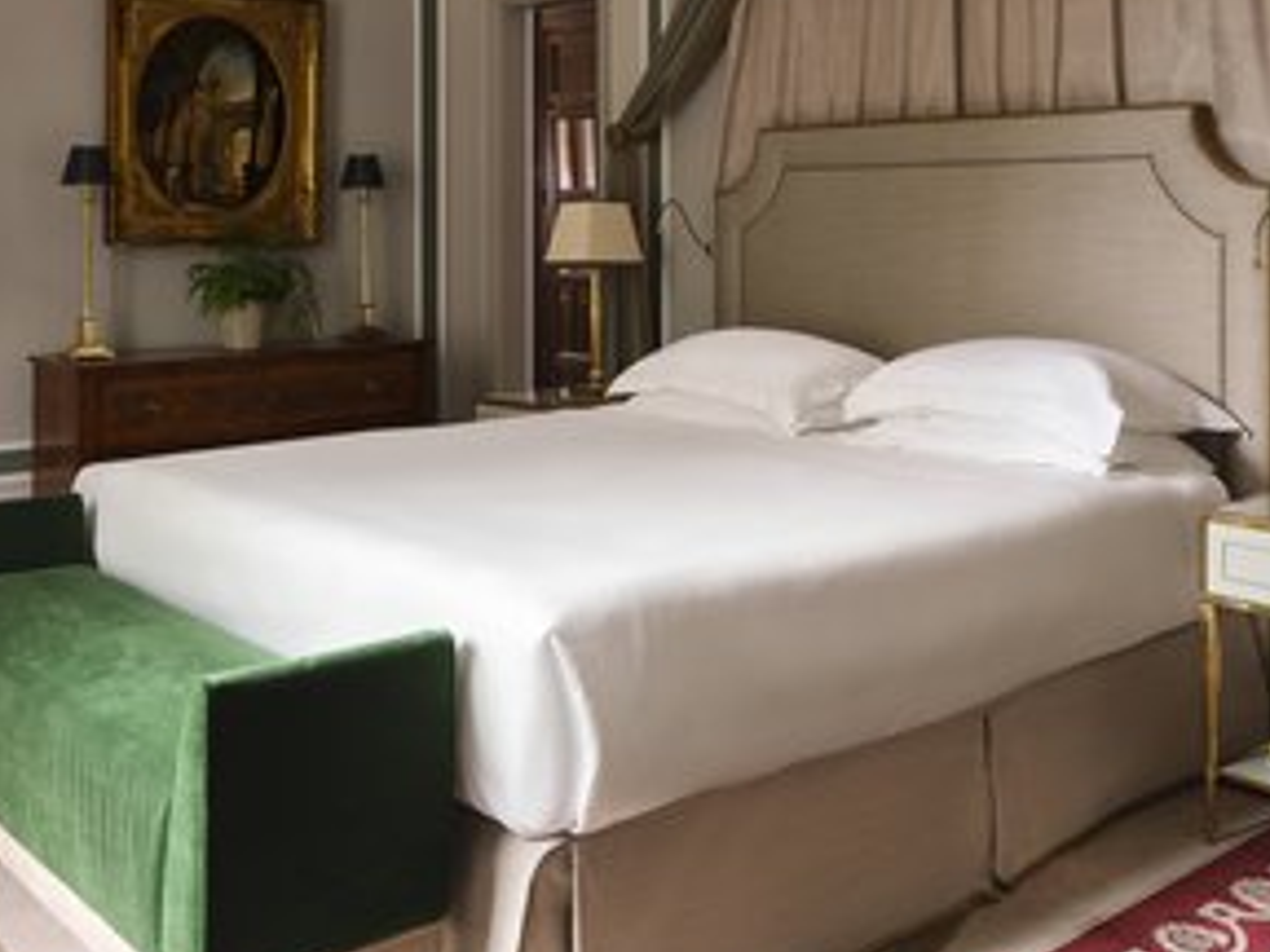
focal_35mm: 40
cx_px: 754
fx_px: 1468
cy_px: 251
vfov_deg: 35.3
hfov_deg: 46.6
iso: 400
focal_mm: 30
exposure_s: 1.3
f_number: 16
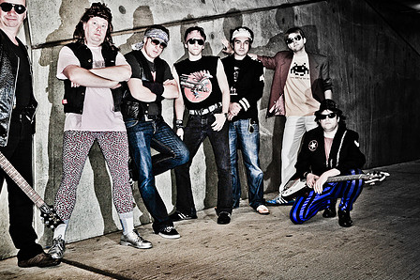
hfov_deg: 44.4
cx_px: 173
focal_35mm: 44
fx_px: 513
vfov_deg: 30.4
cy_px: 112
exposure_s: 1/80
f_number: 10
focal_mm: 34
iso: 640
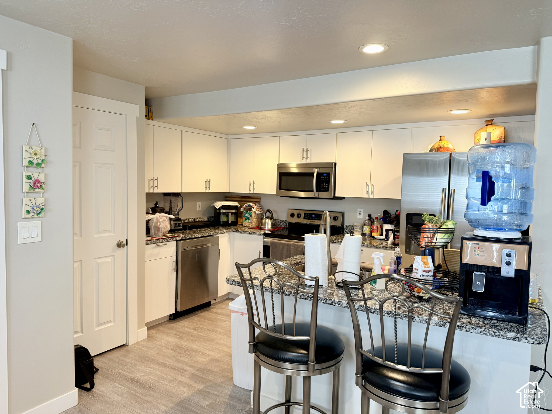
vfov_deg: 56.8
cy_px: 207
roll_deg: -1.3
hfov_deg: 71.6
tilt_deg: -2.7
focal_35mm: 24
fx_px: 383
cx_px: 276
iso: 100
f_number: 1.78
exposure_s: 1/60
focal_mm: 6.76
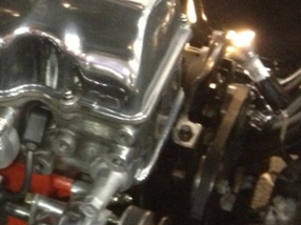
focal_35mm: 98
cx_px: -100
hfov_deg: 18.5
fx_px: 851
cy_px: 6
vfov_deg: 14.8
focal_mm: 4.28
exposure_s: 1/15
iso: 640
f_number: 2.4
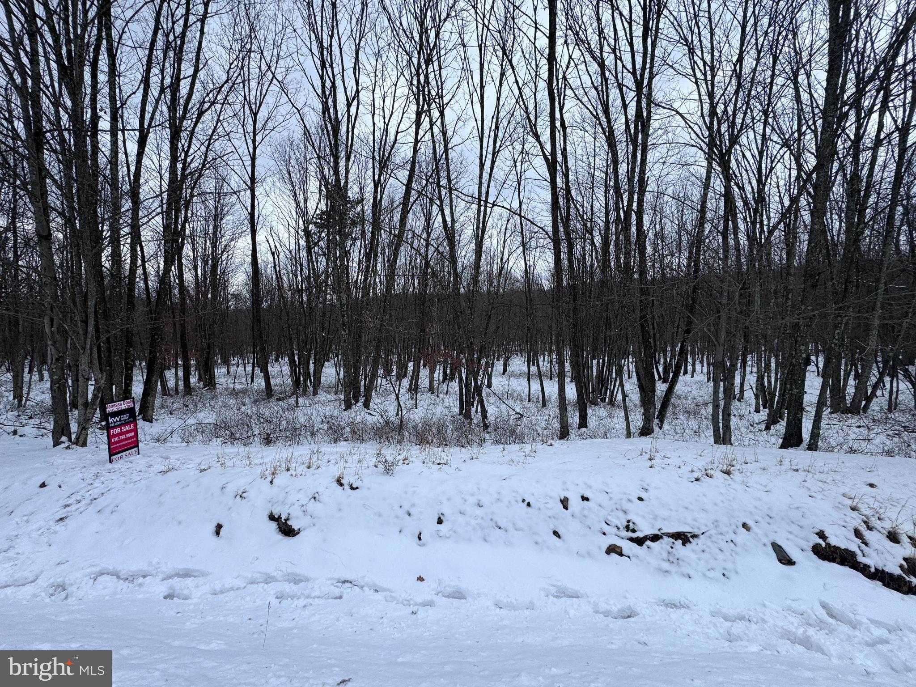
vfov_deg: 85.7
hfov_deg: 102.1
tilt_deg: -3.3
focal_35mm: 14
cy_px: 344
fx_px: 370
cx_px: 458
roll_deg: -2.9
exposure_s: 1/804
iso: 40
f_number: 2.2
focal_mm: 2.22
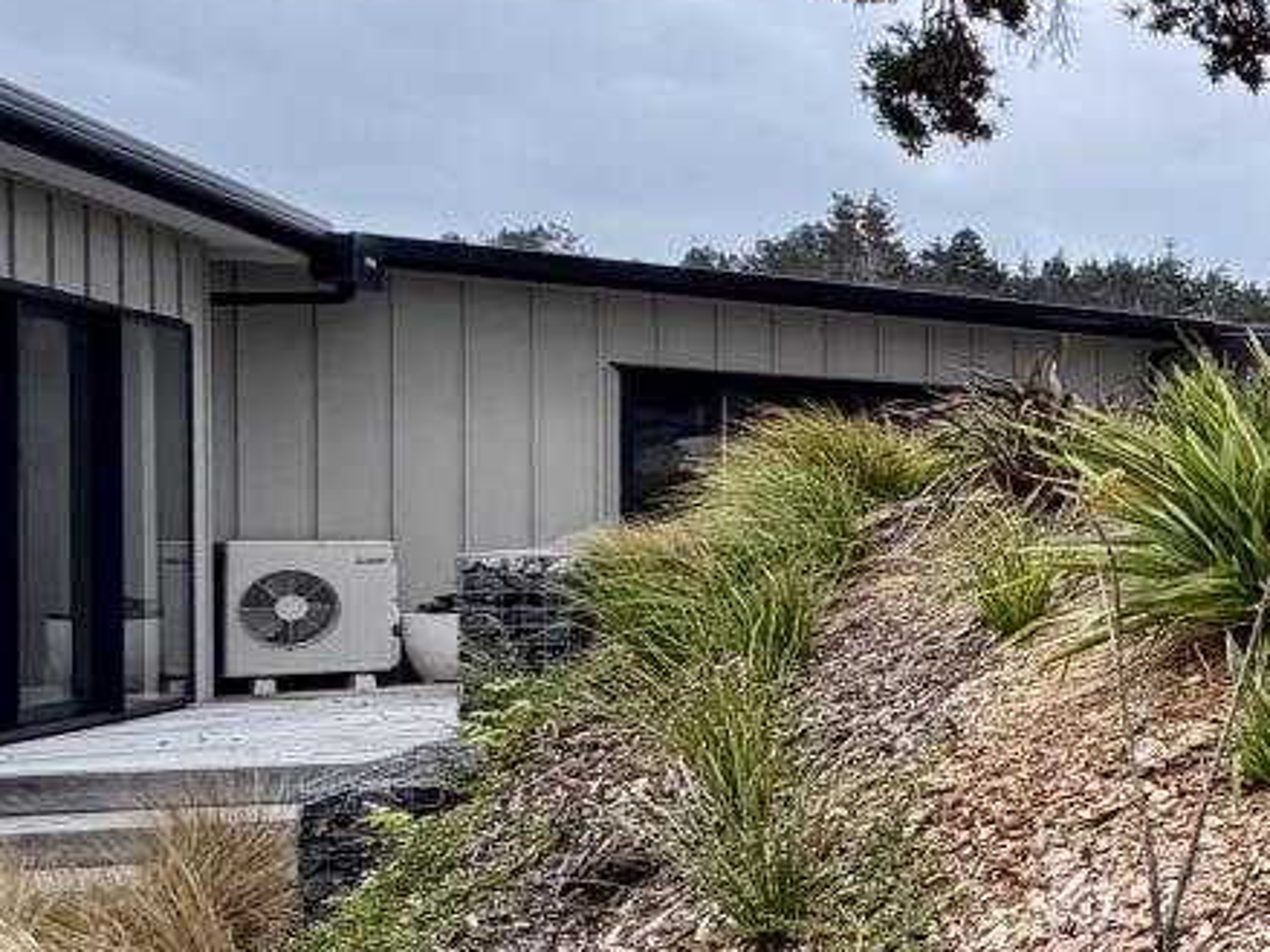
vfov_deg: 28.5
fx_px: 1871
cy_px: 535
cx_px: 1985
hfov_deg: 25.8
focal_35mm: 51
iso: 50
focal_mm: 2.22
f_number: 2.2
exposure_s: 1/502
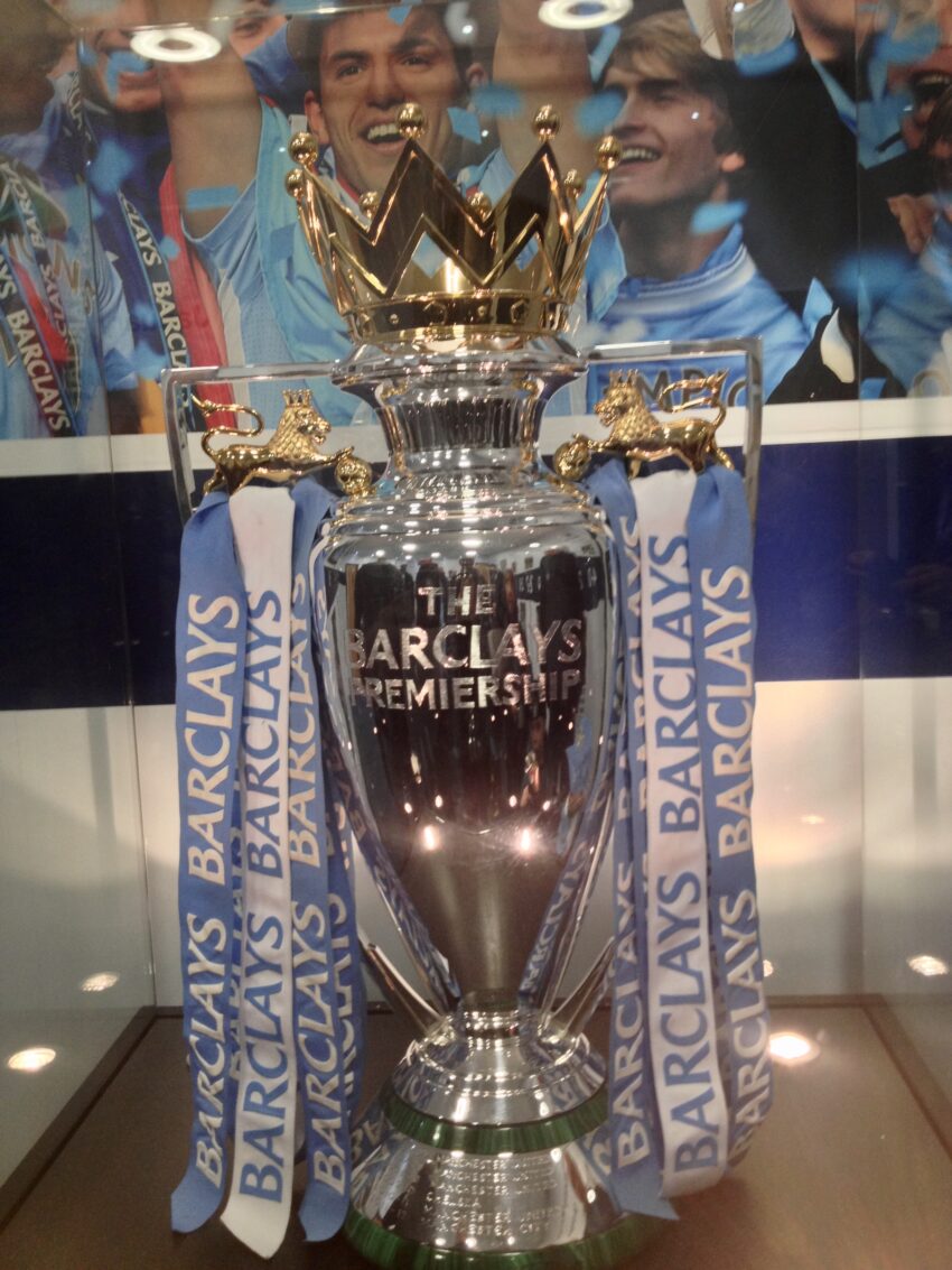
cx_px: 476
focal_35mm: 35
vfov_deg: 52.6
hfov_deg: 40.7
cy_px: 635
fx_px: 1283
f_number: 2.4
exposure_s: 1/20
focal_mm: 4.28
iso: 100
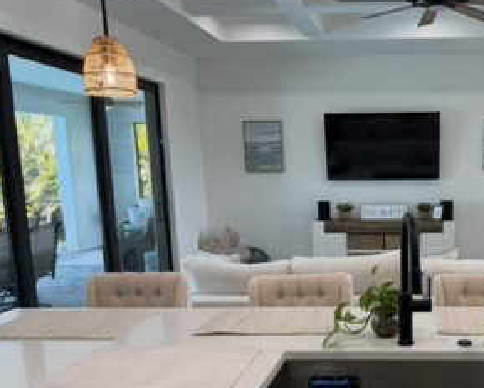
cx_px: 388
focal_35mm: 39
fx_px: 559
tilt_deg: -9.9
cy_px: 265
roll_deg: +0.7
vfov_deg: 37.8
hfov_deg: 44.5
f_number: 1.78
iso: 100
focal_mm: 6.76
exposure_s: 1/131
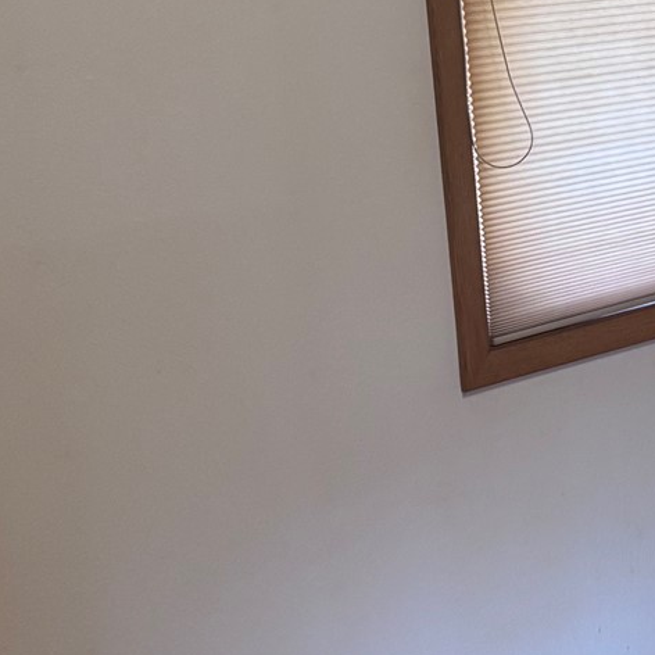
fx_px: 1970
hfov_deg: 16.4
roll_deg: +1.7
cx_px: 1107
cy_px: 162
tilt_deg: -9.1
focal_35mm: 92
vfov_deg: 18.8
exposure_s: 1/60
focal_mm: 6.76
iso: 250
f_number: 1.78
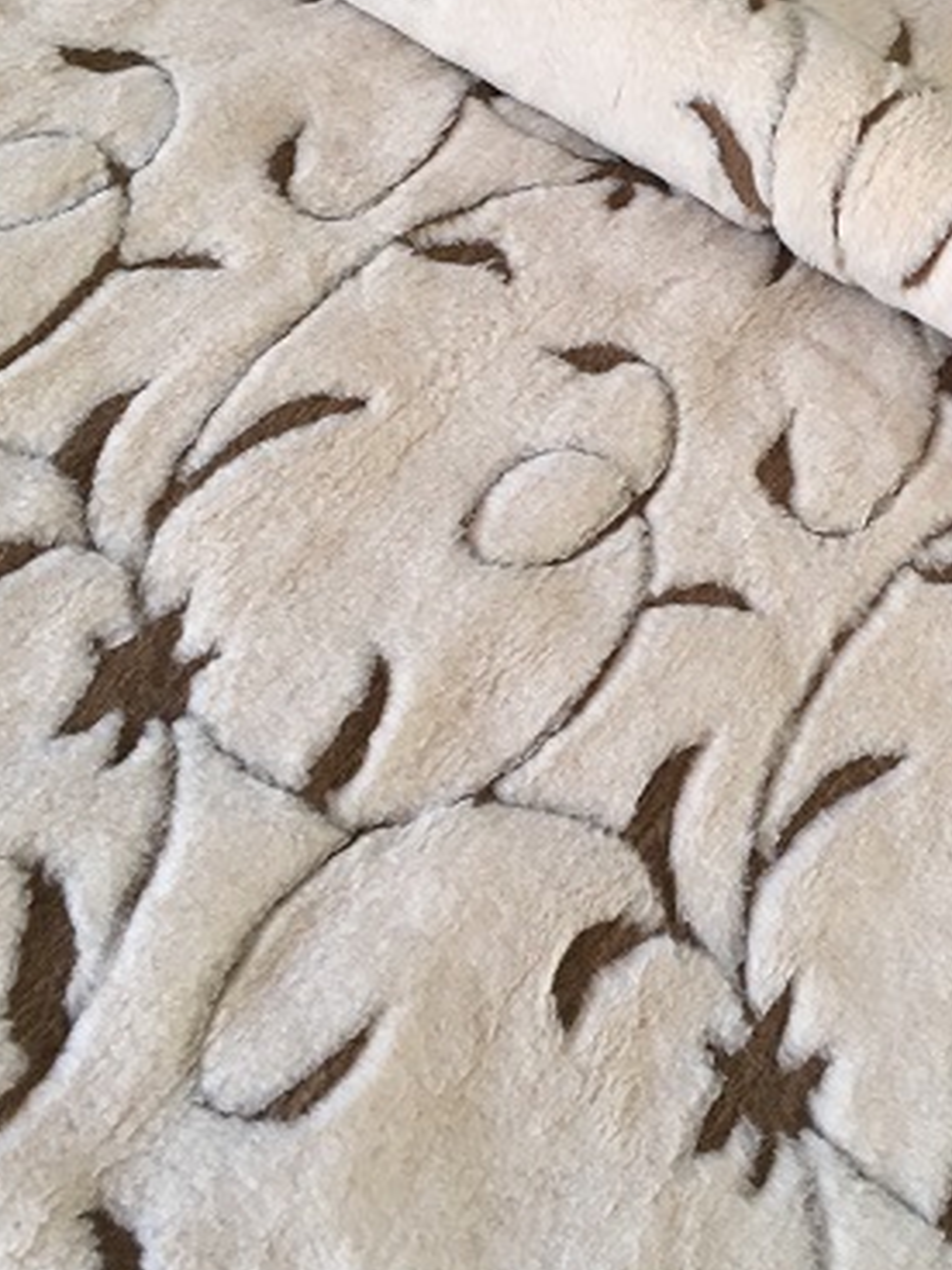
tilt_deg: -44.6
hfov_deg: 22.9
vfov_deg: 30.5
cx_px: 790
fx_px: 2310
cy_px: 421
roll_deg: -24.1
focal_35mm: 63
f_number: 2.2
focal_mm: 4.15
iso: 100
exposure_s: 1/33
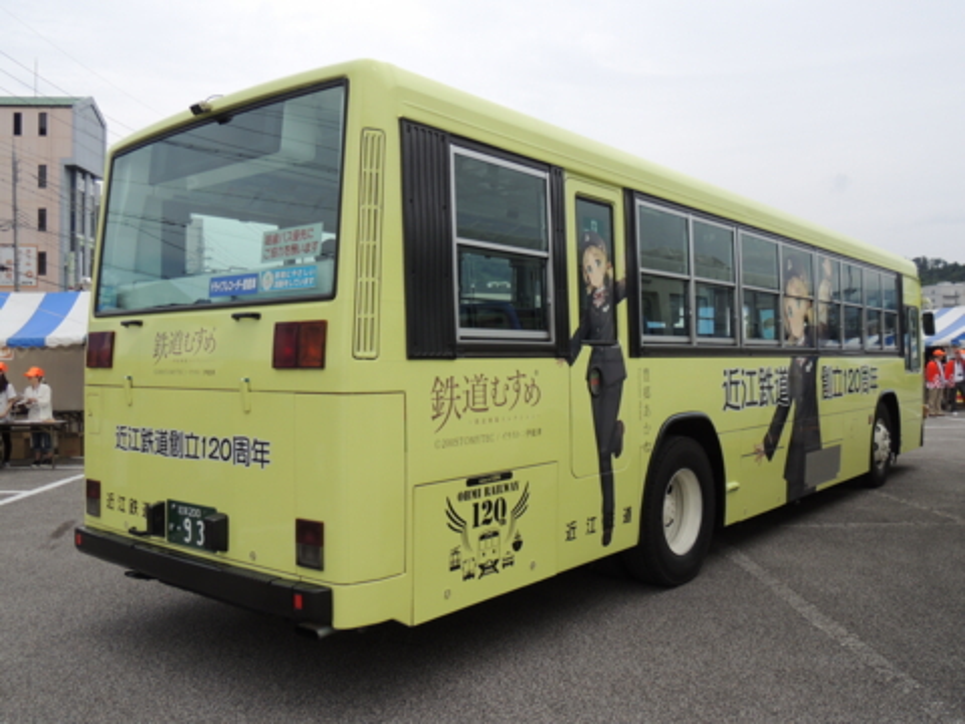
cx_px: 482
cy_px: 362
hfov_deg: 60.0
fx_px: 836
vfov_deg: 46.8
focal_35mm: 30
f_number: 3.1
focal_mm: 5.3
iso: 100
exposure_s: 1/800
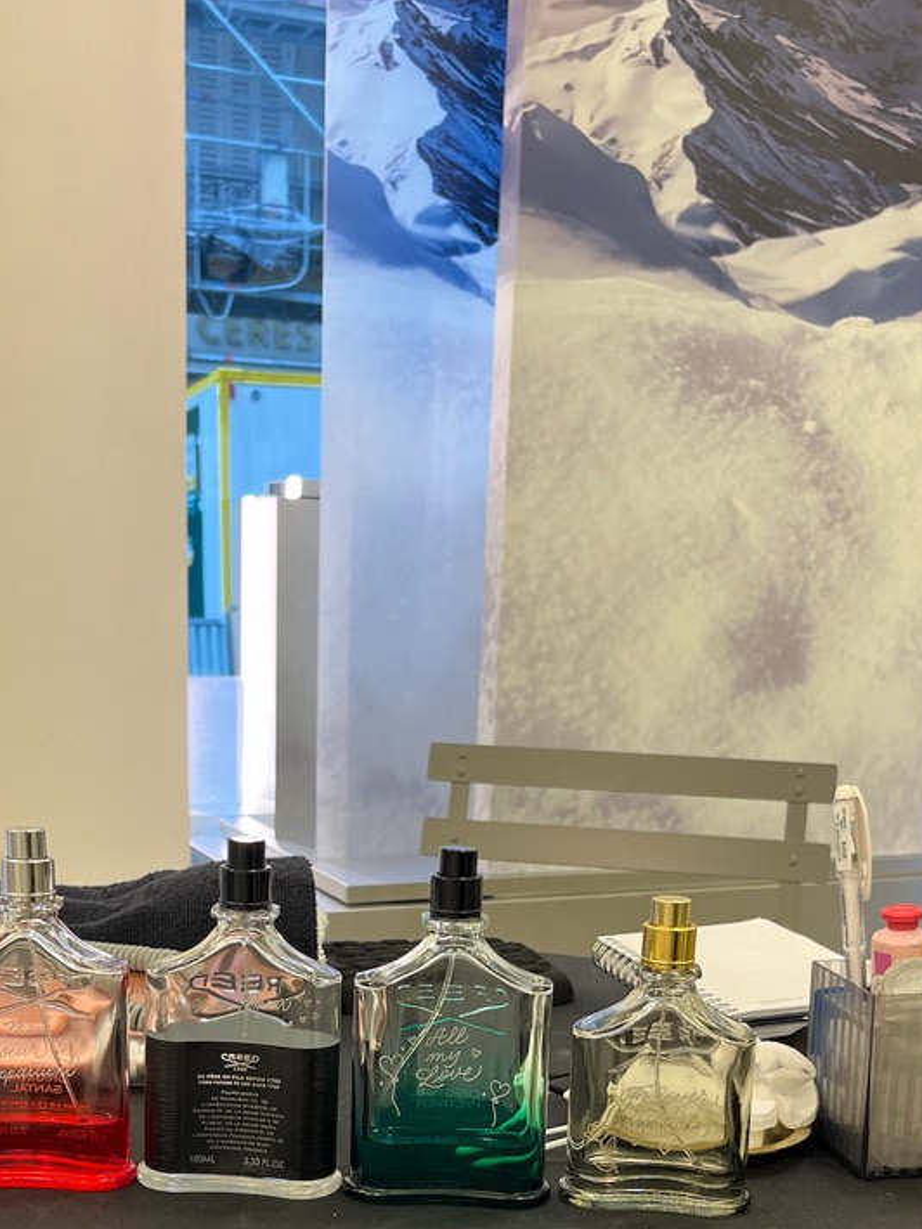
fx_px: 1562
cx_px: 390
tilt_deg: -14.2
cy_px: 997
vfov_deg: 41.0
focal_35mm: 44
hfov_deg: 32.8
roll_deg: -2.3
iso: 100
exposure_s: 1/100
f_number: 1.6
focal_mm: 5.1
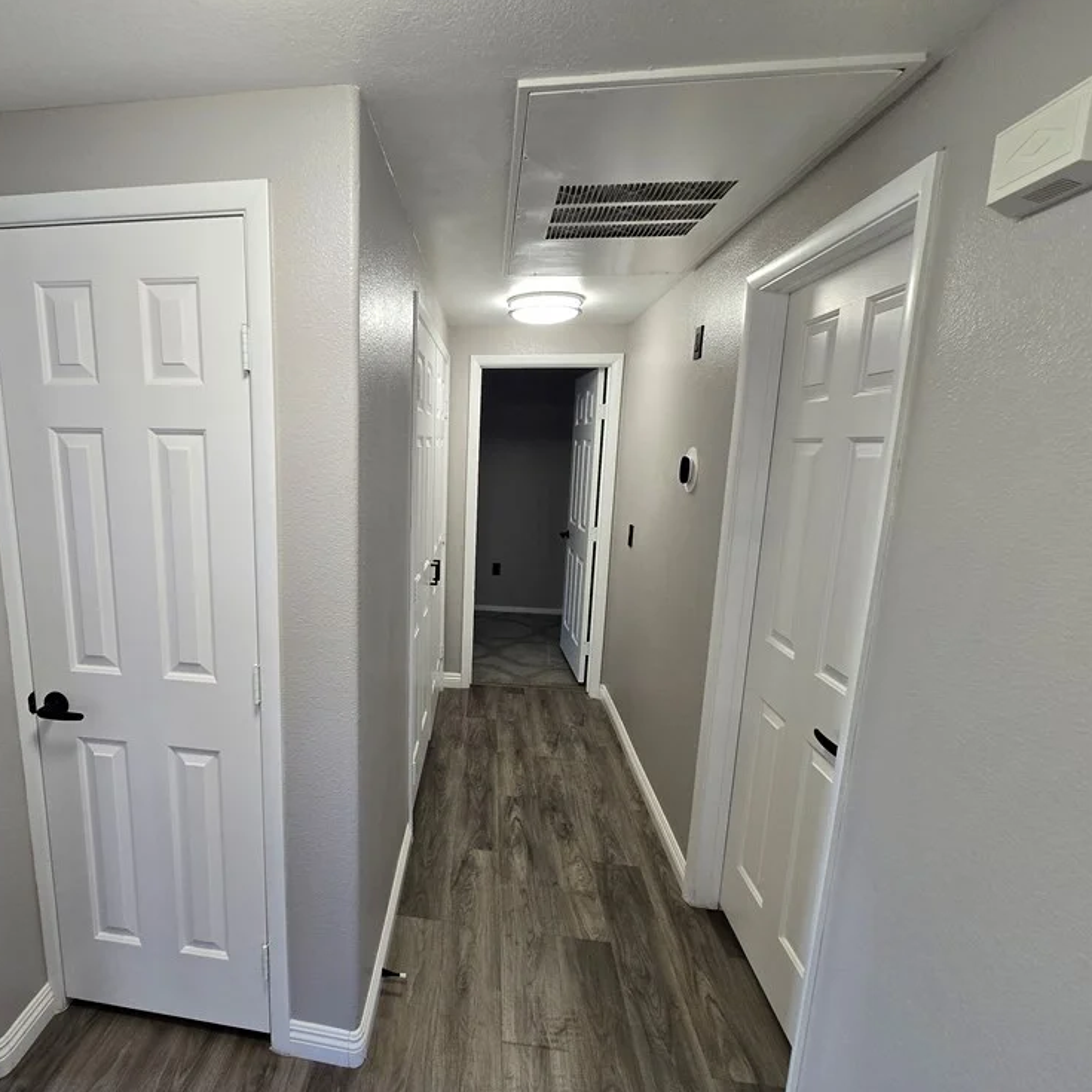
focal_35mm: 16
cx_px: 385
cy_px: 557
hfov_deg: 85.1
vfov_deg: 87.4
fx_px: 571
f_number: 2.2
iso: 100
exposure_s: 1/60
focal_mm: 2.2
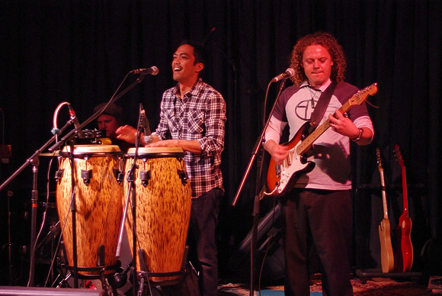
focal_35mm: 75
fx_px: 922
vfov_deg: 18.2
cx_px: 221
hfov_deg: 27.0
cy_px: 148
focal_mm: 50
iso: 800
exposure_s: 1/60
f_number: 1.4
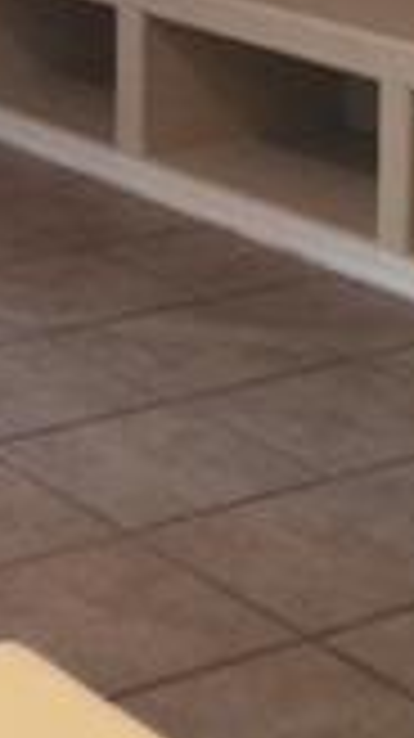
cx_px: -94
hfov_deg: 9.7
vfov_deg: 16.7
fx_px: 2405
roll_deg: +0.1
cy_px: -162
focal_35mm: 123
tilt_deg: -6.8
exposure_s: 1/15
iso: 80
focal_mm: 4.15
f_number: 2.2
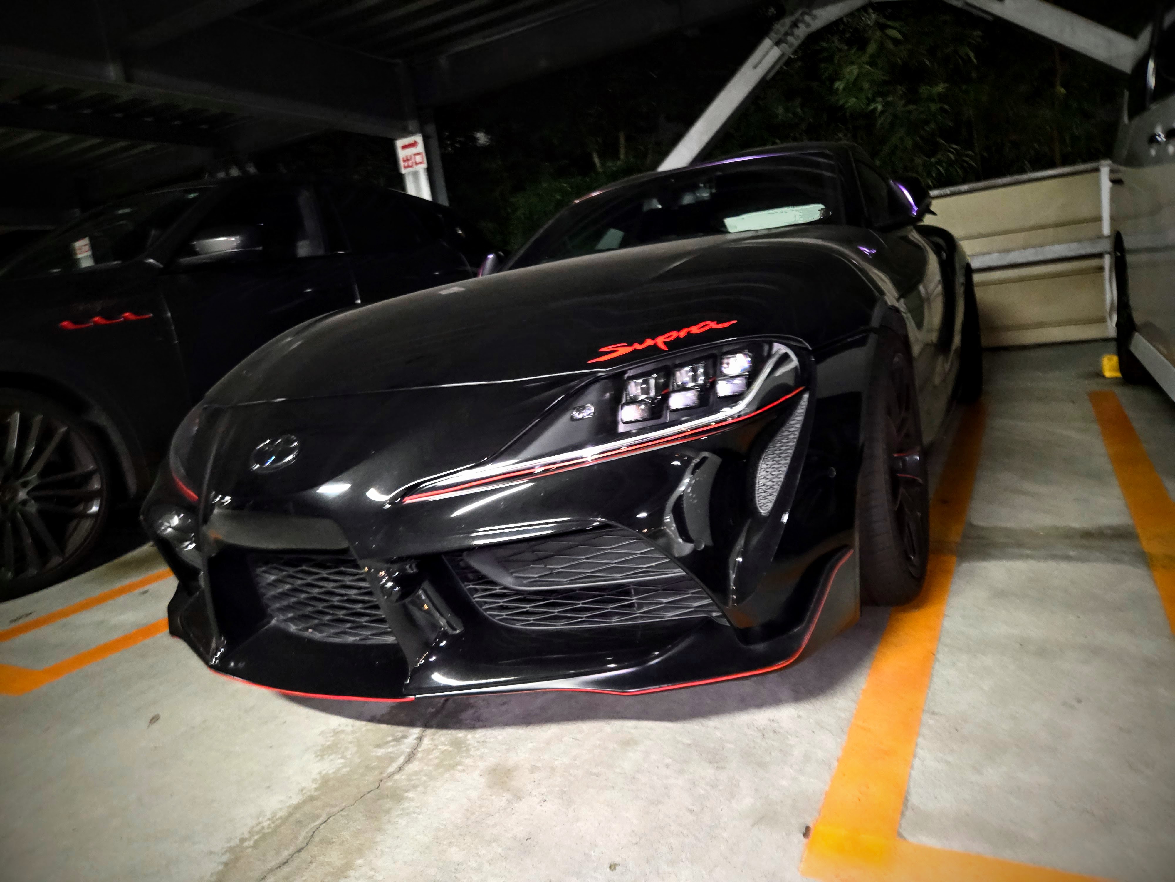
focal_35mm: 23
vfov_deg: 58.9
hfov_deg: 73.9
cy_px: 441
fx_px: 781
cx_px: 588
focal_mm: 5.4
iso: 1000
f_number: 1.8
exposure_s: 1/9
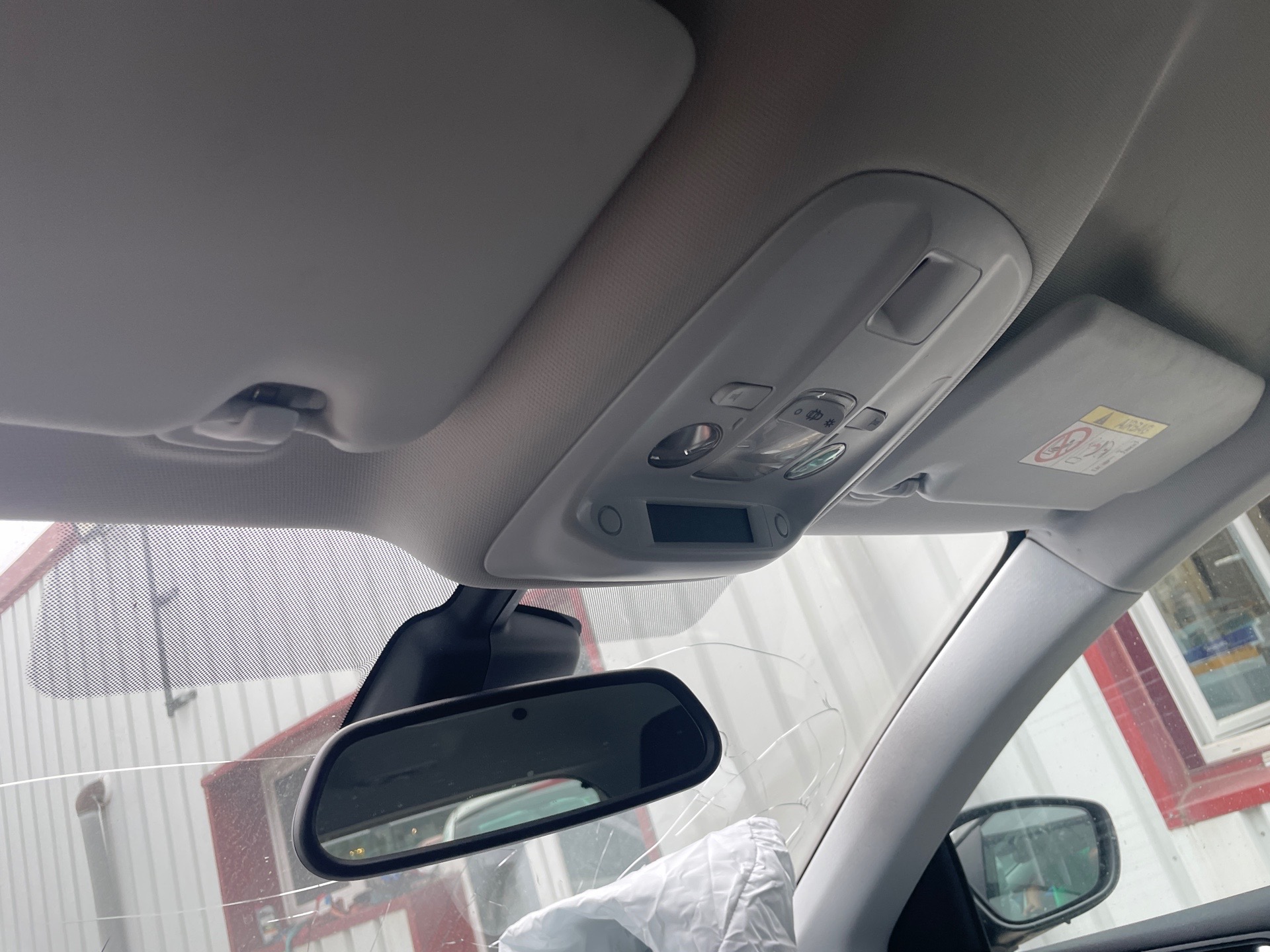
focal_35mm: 26
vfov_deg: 53.1
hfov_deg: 67.3
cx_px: 635
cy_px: 476
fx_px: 954
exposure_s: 1/121
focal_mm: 4.2
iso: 40
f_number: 1.6
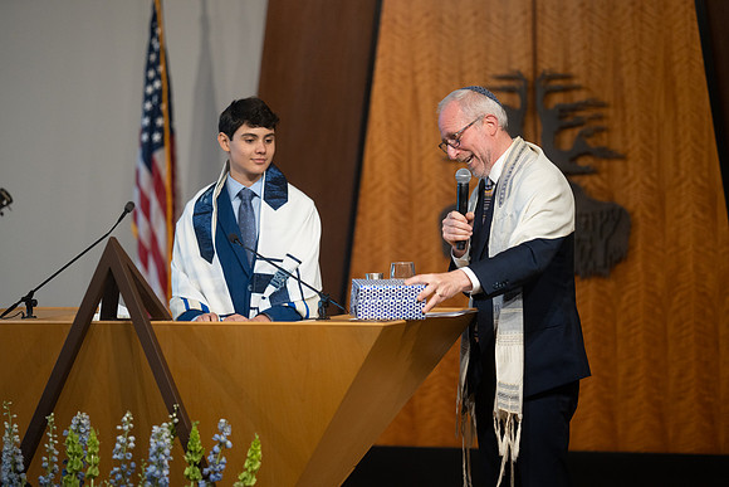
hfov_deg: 15.2
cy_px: 244
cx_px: 364
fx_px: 2734
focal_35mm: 135
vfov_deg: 10.2
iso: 2000
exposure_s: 1/400
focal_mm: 135
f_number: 1.8
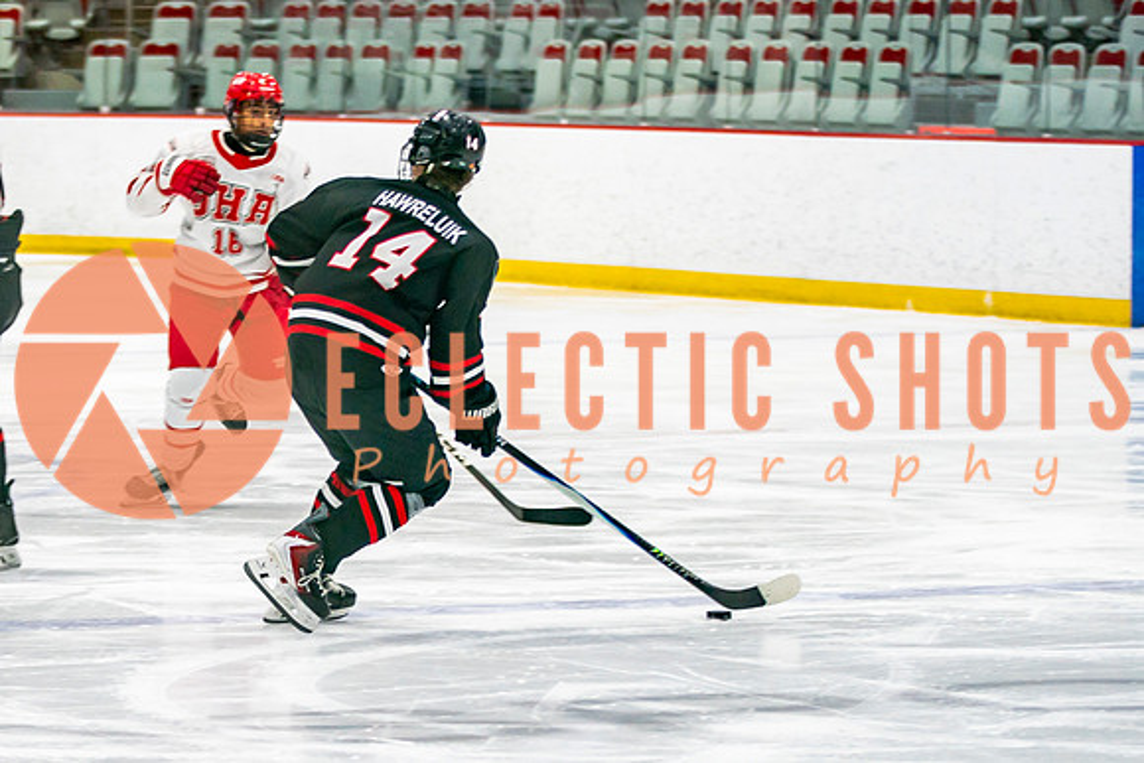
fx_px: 7591
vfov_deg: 5.8
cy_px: 540
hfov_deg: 8.6
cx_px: 38
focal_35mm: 239
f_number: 2.8
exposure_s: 1/640
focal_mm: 102
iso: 320
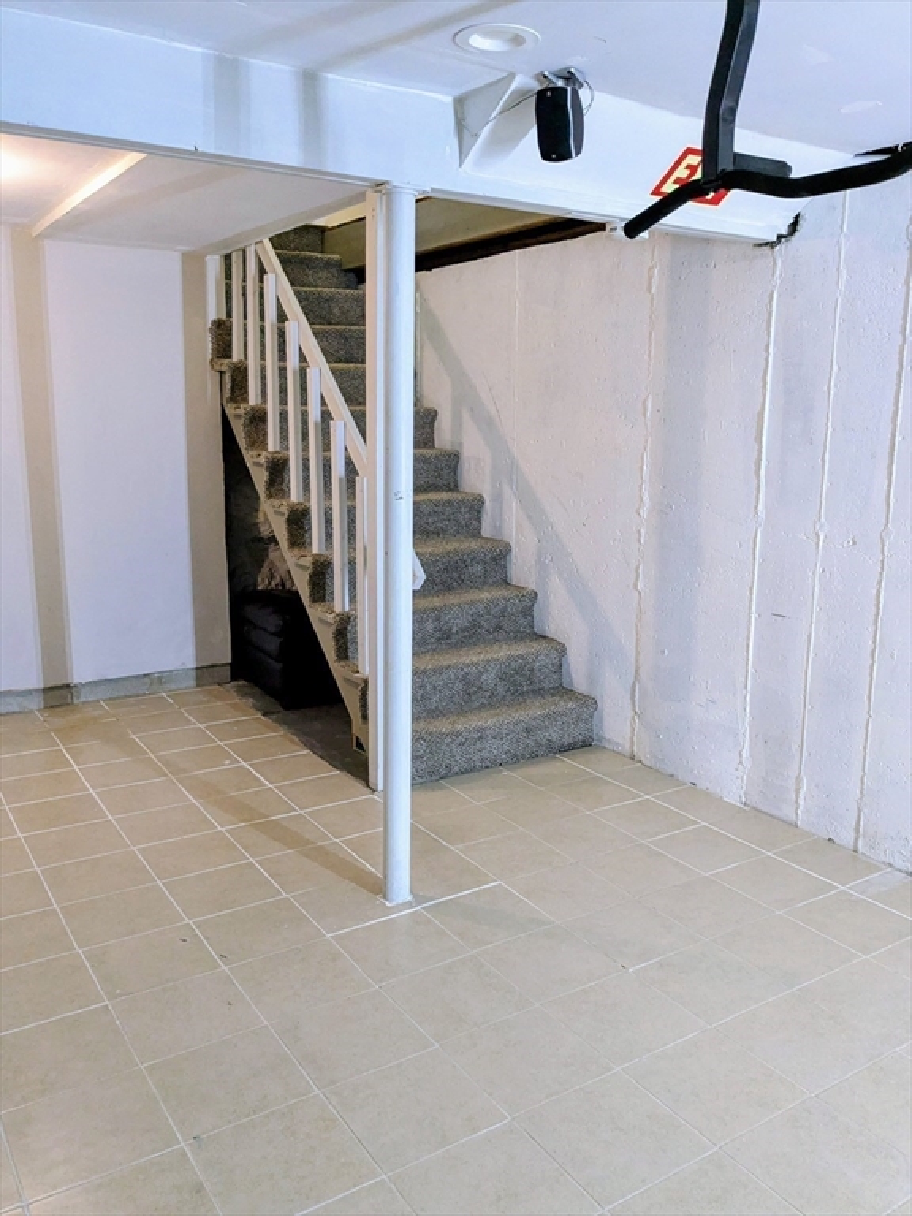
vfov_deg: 65.3
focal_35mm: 27
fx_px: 948
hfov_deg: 51.4
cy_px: 608
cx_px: 456
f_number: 1.73
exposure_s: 1/120
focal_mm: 4.38
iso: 875
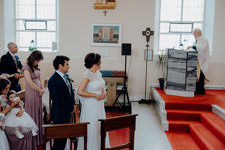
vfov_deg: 34.2
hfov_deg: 49.5
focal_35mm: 39
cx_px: 112
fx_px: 244
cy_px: 75
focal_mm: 39
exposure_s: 1/200
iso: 500
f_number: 2.8
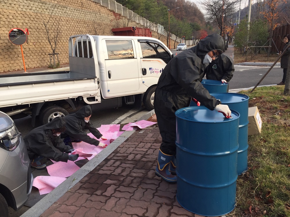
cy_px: 108
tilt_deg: -13.7
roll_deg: -0.6
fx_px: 243
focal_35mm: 29
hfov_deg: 61.7
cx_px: 145
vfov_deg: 48.2
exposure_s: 1/494
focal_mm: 4.15
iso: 32
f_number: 2.2
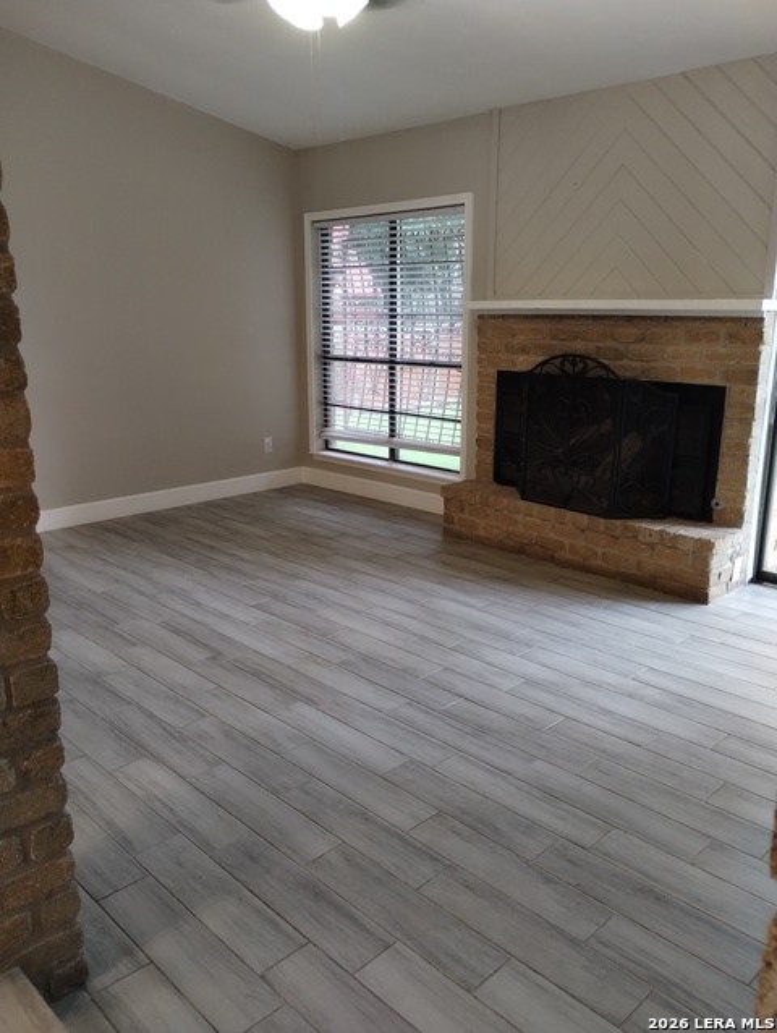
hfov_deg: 49.8
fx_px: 836
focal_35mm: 28
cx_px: 388
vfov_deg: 63.4
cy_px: 516
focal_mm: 4.27
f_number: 1.8
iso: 366
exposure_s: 1/30
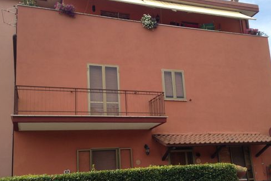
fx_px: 316
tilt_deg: +12.9
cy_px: 104
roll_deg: +3.2
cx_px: 149
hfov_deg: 46.3
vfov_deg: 31.9
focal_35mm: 42
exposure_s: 1/797
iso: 50
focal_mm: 4.12
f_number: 2.4
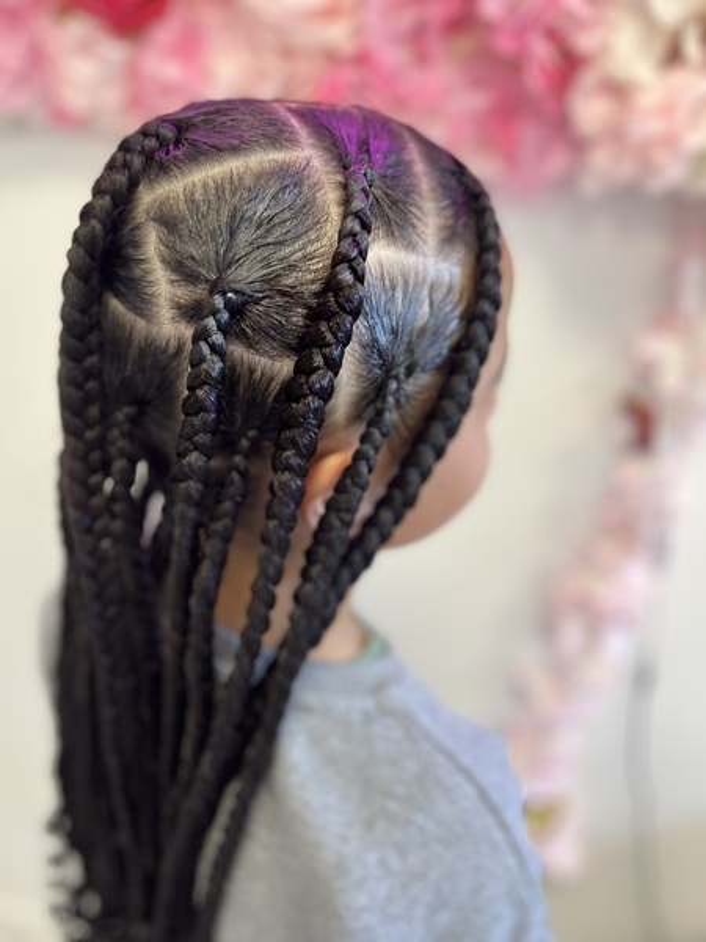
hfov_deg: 53.1
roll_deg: -4.7
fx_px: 707
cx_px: 353
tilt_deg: -30.0
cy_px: 471
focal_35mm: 26
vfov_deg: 67.3
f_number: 1.6
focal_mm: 5.1
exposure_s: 1/89
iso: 125
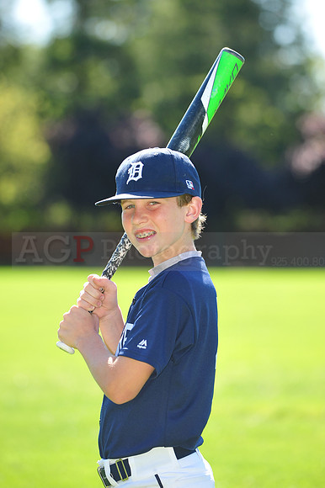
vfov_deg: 10.3
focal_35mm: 200
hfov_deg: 6.9
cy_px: 244
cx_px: 162
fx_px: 2711
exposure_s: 1/500
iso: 320
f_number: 5
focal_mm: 200
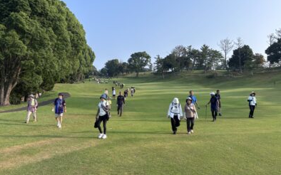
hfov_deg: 66.5
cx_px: 140
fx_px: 214
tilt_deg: +5.5
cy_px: 83
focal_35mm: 28
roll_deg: -1.0
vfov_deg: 44.5
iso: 50
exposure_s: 1/1783
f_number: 1.6
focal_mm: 5.96
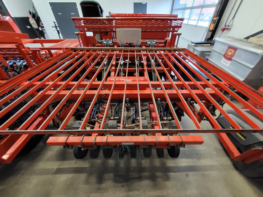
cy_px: 98
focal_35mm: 13
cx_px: 132
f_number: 2.2
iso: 400
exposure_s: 1/50
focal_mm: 1.74
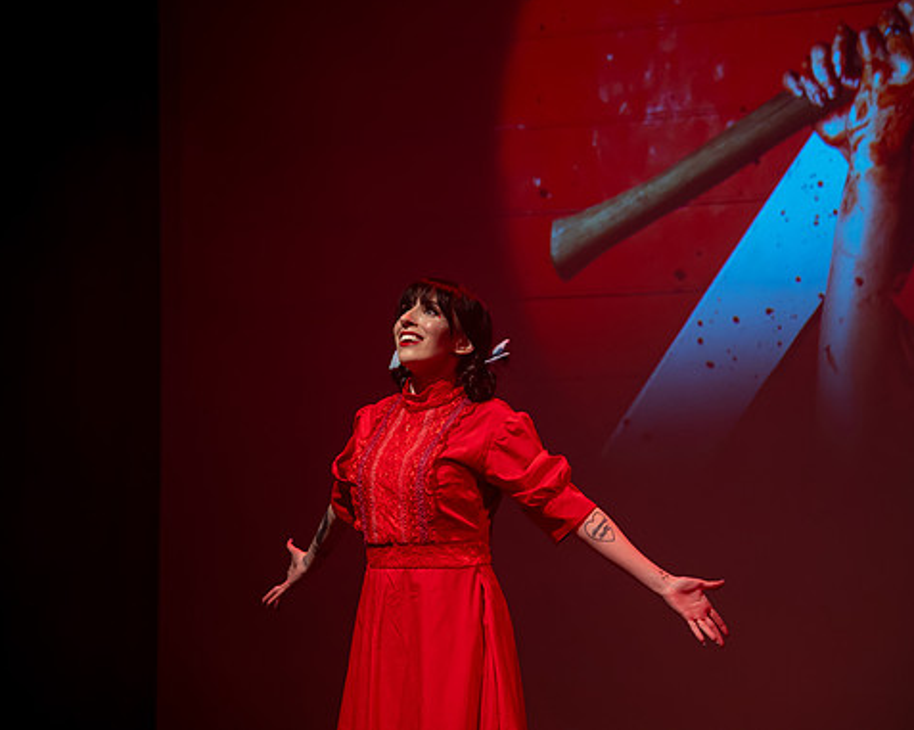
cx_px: 529
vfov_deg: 11.3
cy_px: 362
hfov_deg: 14.1
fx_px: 3704
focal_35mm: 137
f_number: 4
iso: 3200
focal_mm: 120
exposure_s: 1/125
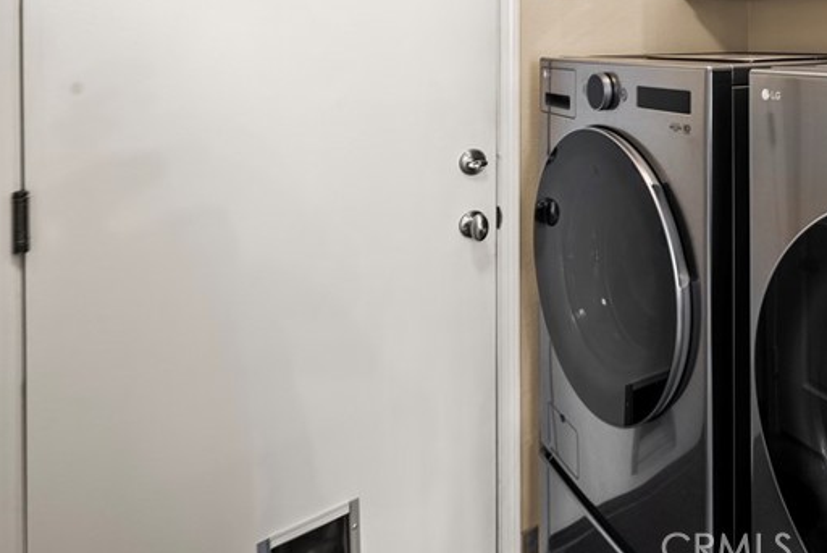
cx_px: 745
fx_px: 598
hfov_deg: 59.1
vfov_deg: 43.6
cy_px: 19
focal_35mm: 26
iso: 200
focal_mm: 13
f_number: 11
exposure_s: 1
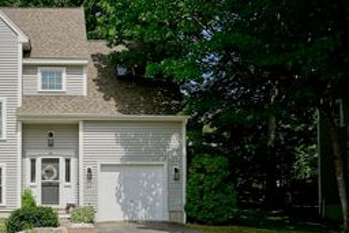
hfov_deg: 45.0
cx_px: 68
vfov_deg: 31.4
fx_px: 398
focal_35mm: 41
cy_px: 204
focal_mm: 21
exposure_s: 1/250
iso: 100
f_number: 8
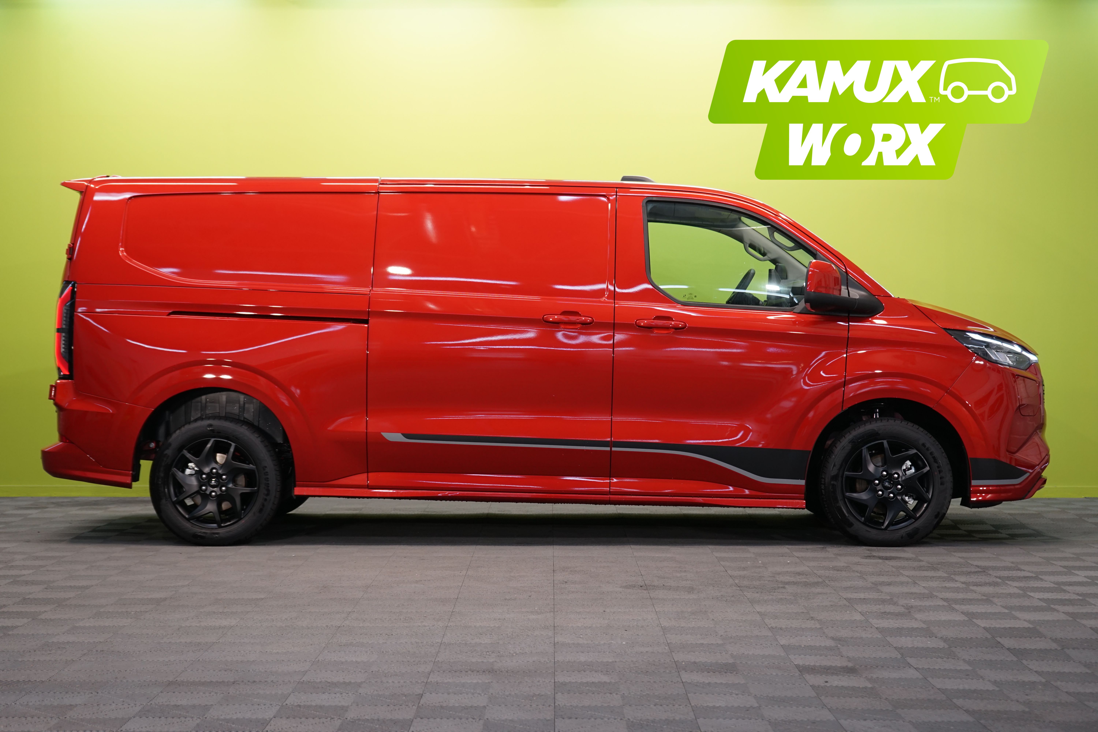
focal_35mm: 63
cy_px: 366
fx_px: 1921
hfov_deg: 31.9
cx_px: 549
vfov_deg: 21.6
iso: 500
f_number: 5.6
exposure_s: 1/40
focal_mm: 63
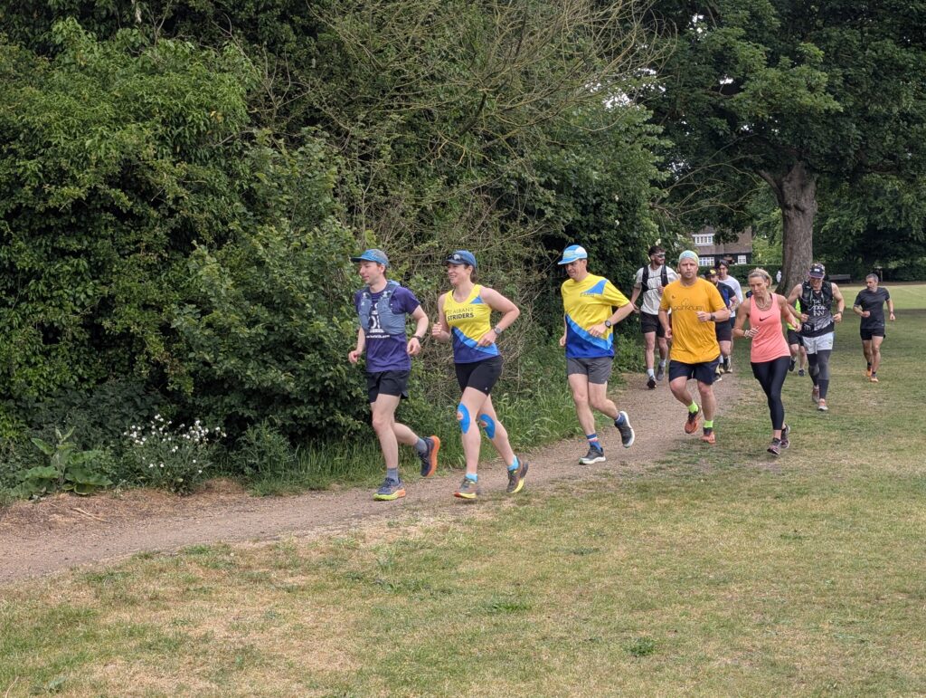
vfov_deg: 29.7
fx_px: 1313
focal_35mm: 49
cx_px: 463
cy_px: 349
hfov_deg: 38.9
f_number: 1.68
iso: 23
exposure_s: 1/250
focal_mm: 6.9
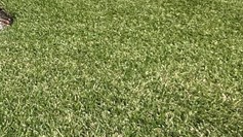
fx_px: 425
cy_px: -70
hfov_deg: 19.3
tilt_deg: -8.4
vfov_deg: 16.6
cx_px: -237
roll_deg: -1.9
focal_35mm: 66
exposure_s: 1/1916
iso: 50
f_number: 2.2
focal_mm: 2.22
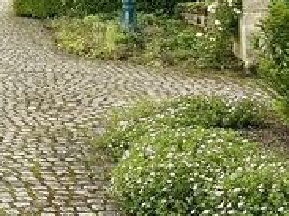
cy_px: -66
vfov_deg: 13.6
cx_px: -216
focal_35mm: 105
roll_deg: +1.3
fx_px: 876
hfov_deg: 16.1
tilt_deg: +2.0
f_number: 1.78
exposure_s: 1/2110
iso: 80
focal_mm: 6.86
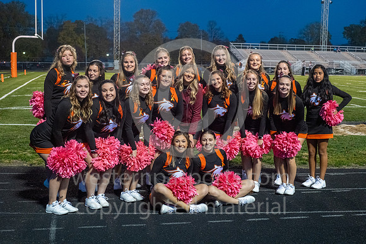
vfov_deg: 27.0
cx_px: 183
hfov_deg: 39.6
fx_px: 508
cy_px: 122
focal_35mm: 50
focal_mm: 50
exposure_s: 1/200
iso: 5000
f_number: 5.6
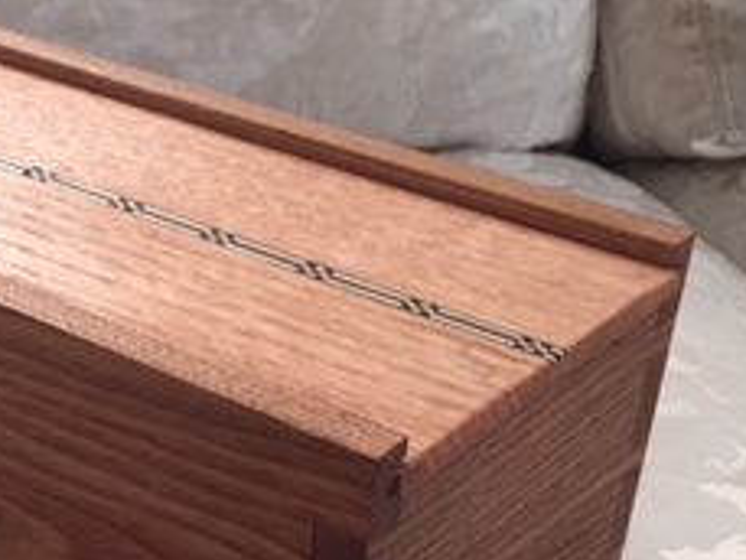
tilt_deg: -32.5
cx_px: 85
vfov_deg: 17.9
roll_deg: -0.7
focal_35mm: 81
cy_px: 518
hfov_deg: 23.5
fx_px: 1747
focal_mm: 4.15
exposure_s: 1/30
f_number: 2.2
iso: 50
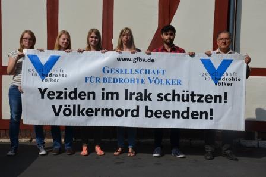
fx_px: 498
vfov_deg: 20.1
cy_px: 88
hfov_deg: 29.9
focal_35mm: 68
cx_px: 133
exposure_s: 1/400
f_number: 10
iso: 100
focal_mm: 45
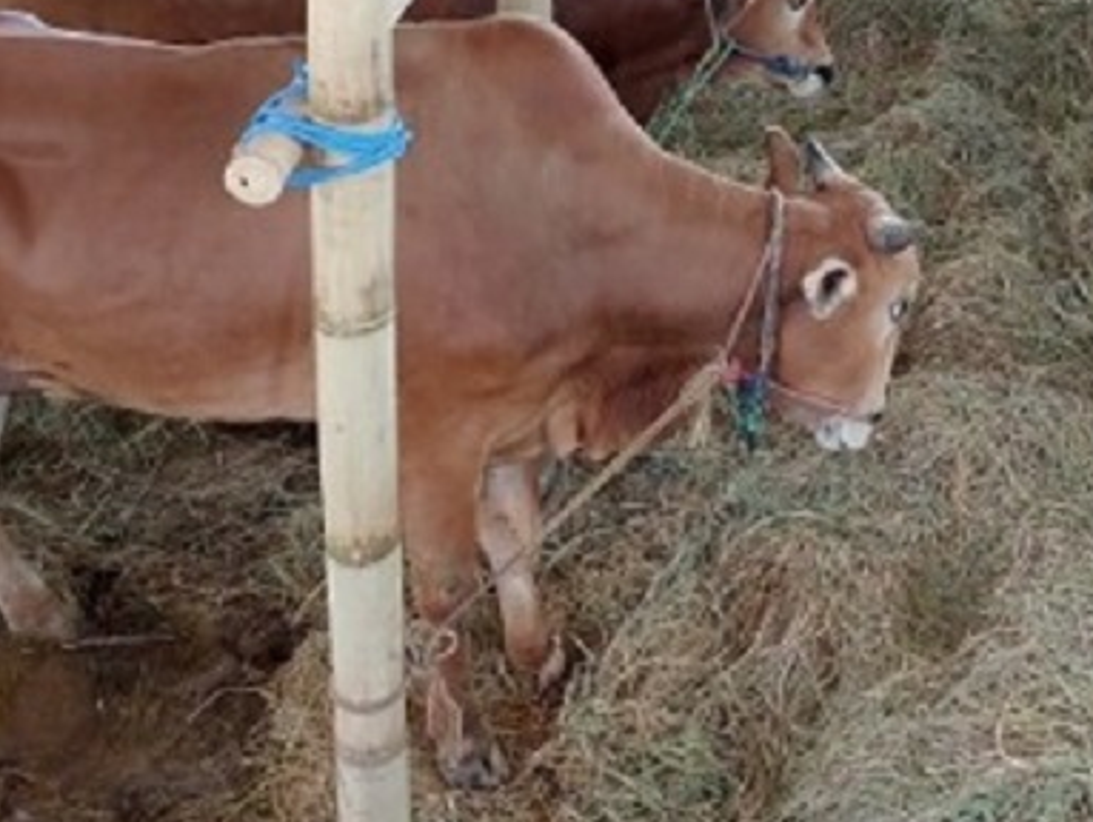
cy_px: -33
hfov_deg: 33.4
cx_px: 1005
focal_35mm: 54
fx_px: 1707
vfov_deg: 25.5
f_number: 1.8
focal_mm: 5.06
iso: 125
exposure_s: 1/60
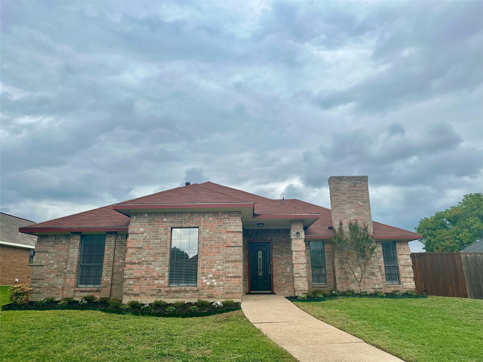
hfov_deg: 71.6
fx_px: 335
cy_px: 181
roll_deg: +0.3
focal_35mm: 24
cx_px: 242
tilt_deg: +15.6
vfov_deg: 56.8
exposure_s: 1/2028
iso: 80
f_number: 1.78
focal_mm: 6.86
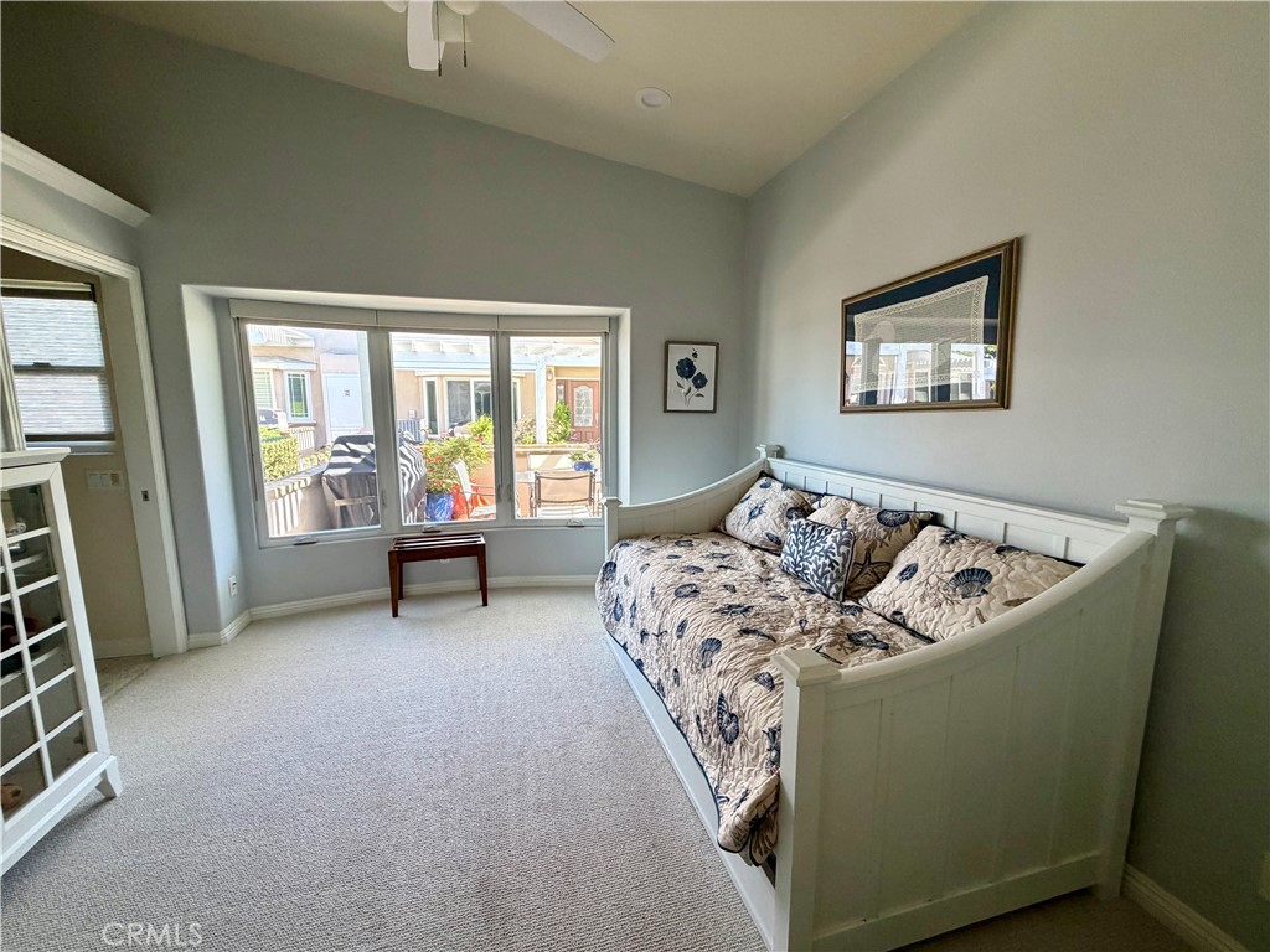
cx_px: 635
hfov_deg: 102.1
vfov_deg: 85.7
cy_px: 476
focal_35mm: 14
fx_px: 514
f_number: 2.2
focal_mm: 2.22
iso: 250
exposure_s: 1/121
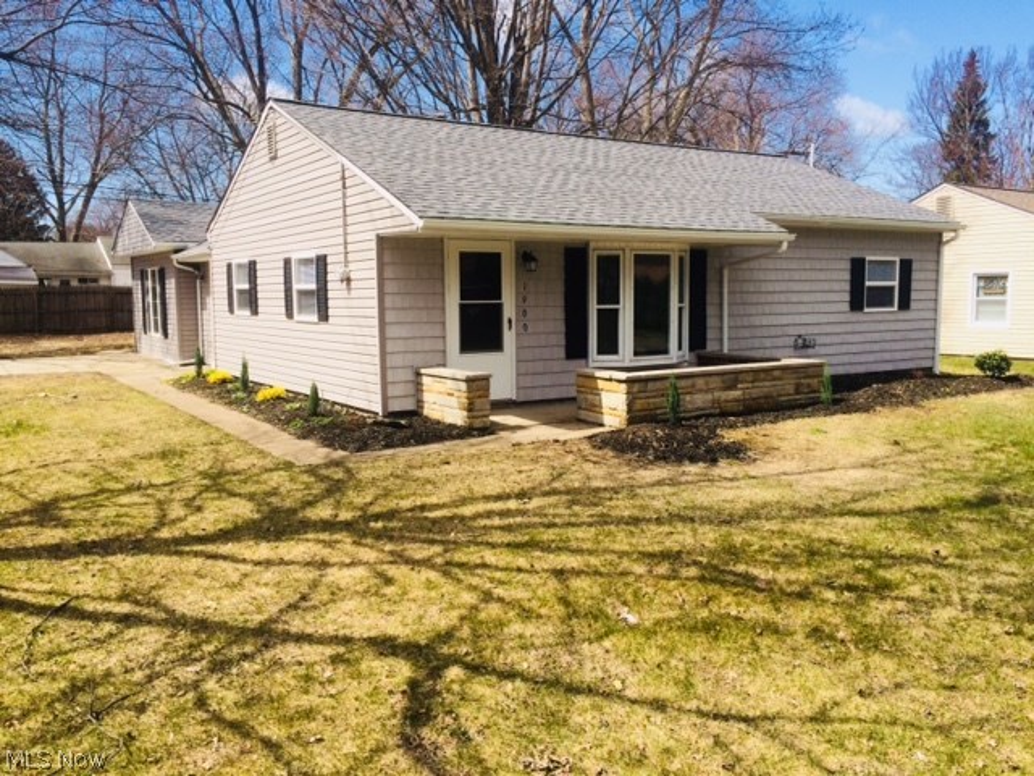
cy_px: 388
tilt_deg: -7.9
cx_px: 517
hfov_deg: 61.7
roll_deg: +0.7
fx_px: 866
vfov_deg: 48.2
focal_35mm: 29
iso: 32
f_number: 2.2
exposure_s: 1/1866
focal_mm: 4.15
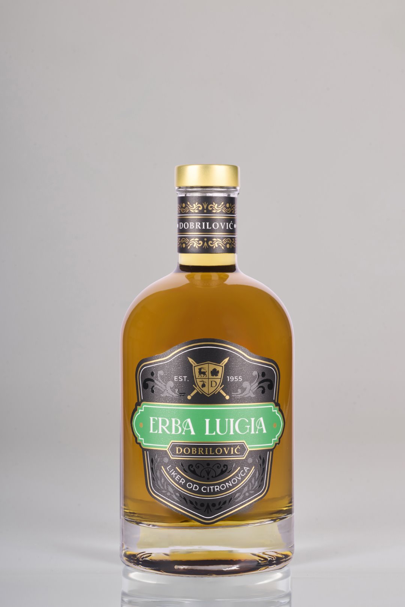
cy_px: 304
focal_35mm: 105
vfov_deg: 19.5
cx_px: 202
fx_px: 1772
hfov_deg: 13.0
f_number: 16
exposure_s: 1/160
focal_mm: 105
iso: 64
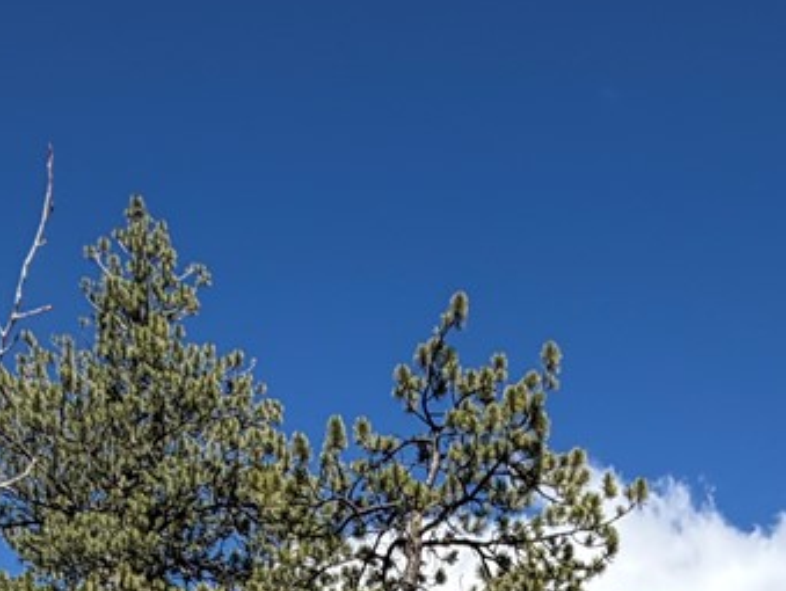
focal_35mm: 66
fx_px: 1500
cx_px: 387
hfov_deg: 29.4
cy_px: 1191
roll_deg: +0.7
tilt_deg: +1.9
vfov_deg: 16.6
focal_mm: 2.22
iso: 20
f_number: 2.2
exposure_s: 1/770
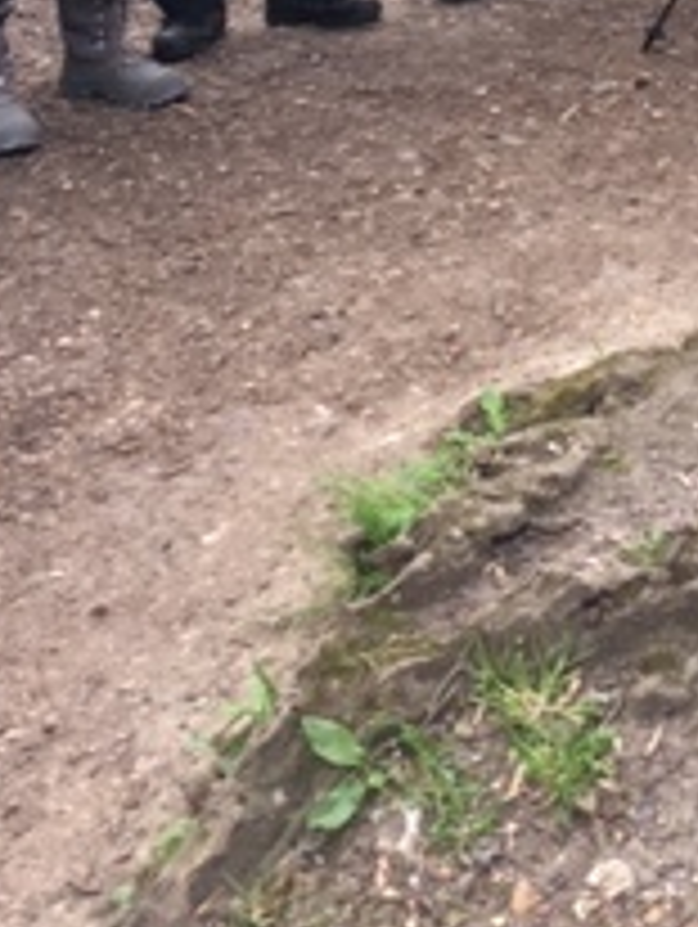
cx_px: 725
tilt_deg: -17.7
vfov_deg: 20.4
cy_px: -176
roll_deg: -1.4
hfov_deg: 16.1
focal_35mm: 90
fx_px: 2415
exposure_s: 1/33
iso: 64
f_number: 2.2
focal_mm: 4.15
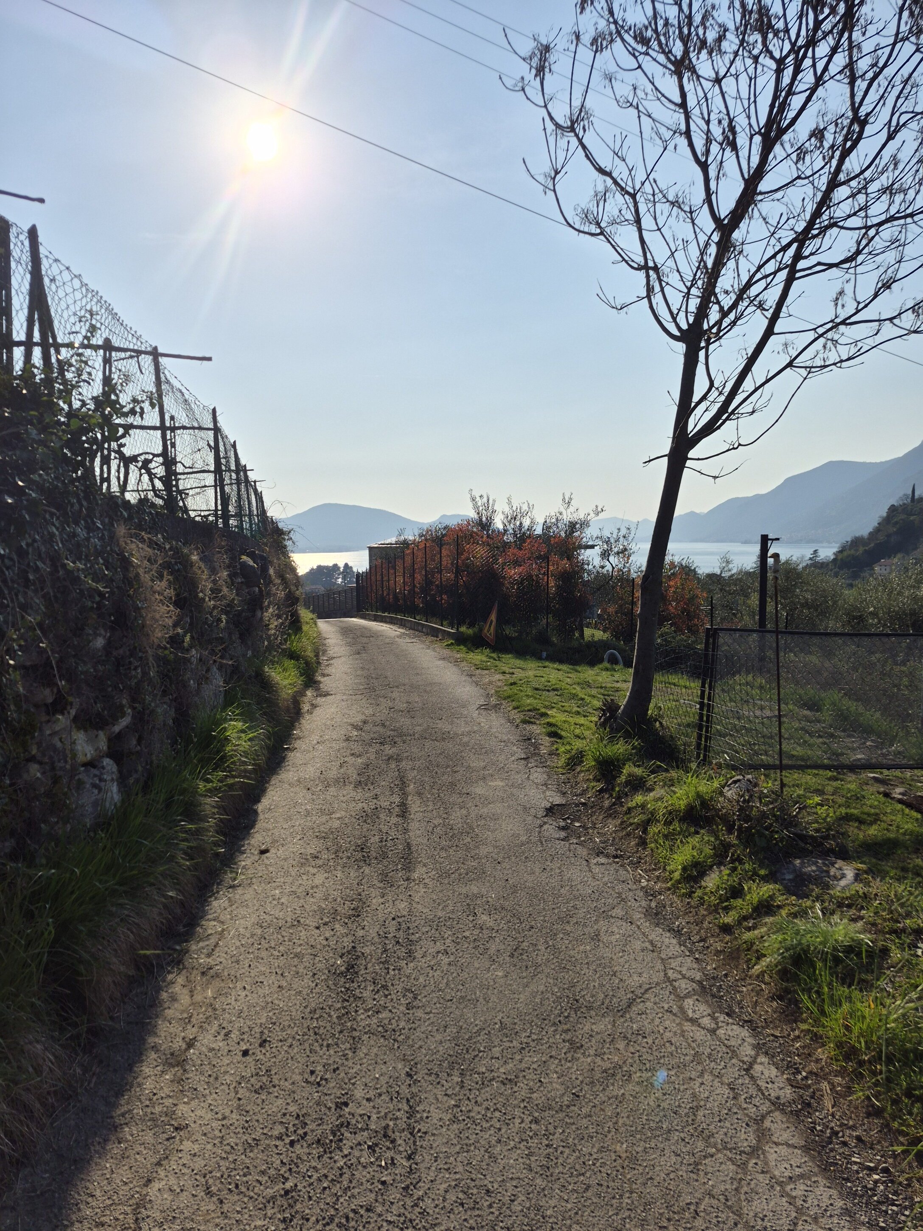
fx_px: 818
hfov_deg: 58.9
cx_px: 462
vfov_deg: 73.9
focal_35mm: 23
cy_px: 616
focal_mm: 5.4
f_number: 1.8
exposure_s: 1/8288
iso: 25
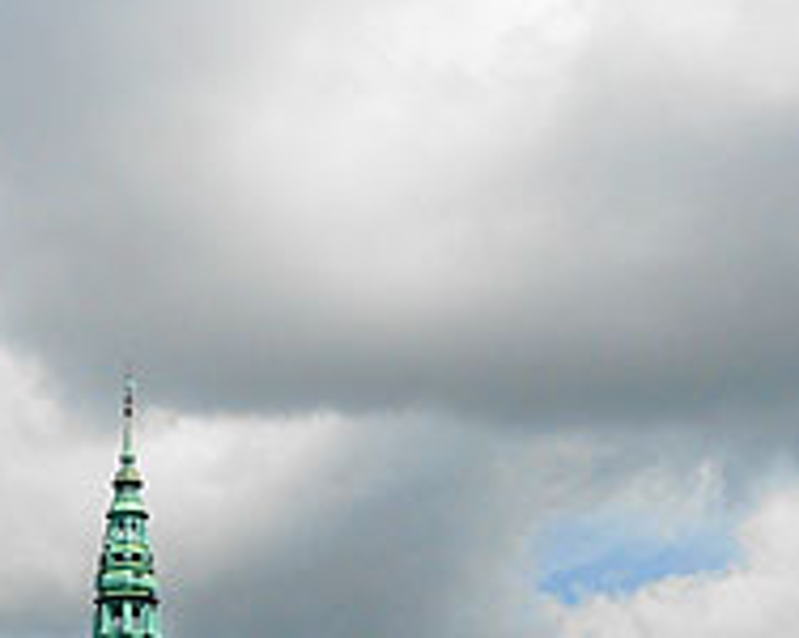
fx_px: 1937
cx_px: 425
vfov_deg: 18.3
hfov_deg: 23.3
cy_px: 608
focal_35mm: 82
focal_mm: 5.7
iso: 100
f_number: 7.1
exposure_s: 1/500
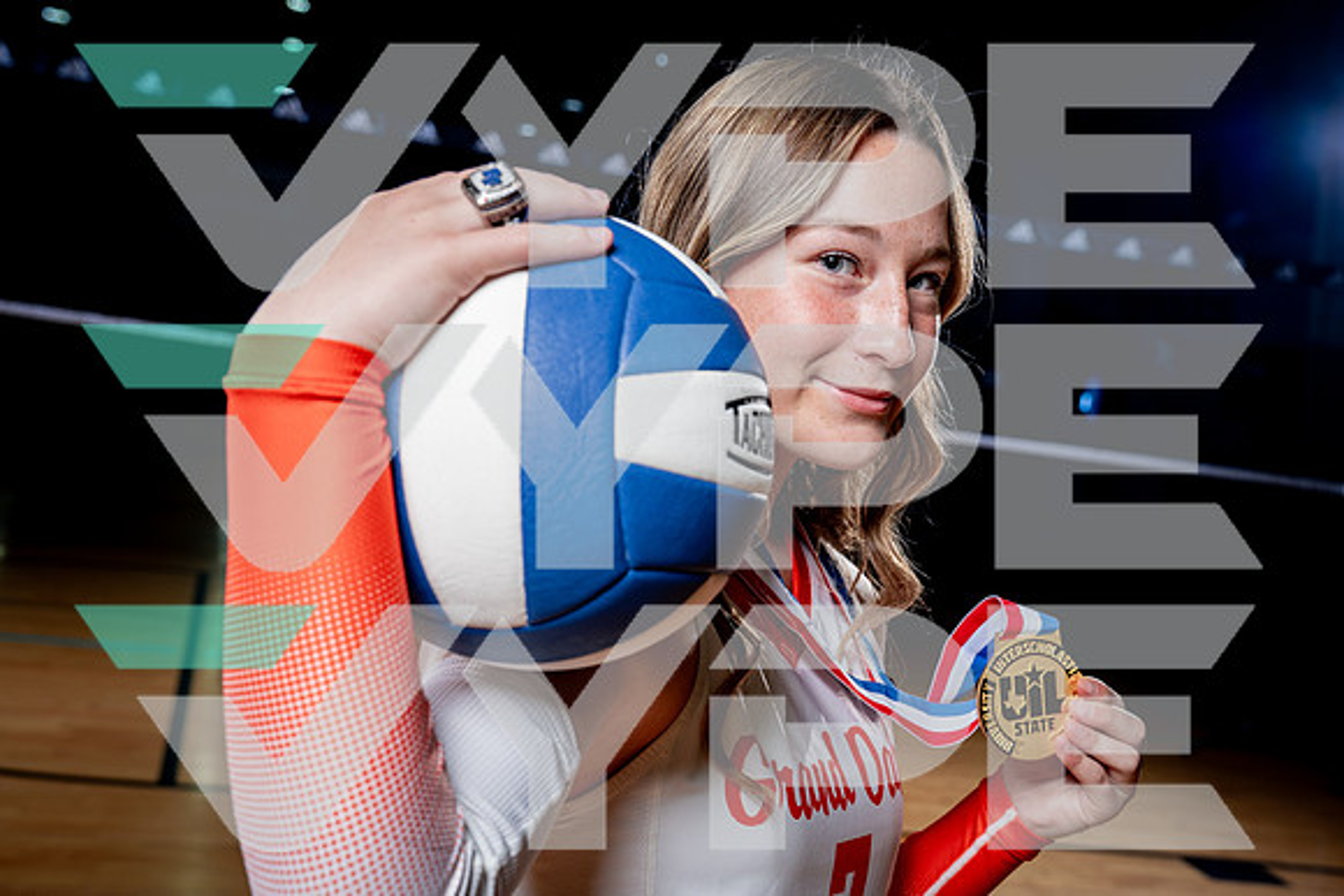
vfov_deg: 30.3
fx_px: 1655
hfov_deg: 44.2
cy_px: 448
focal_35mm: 44
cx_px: 672
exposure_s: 1/250
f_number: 5.6
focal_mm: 42
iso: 250
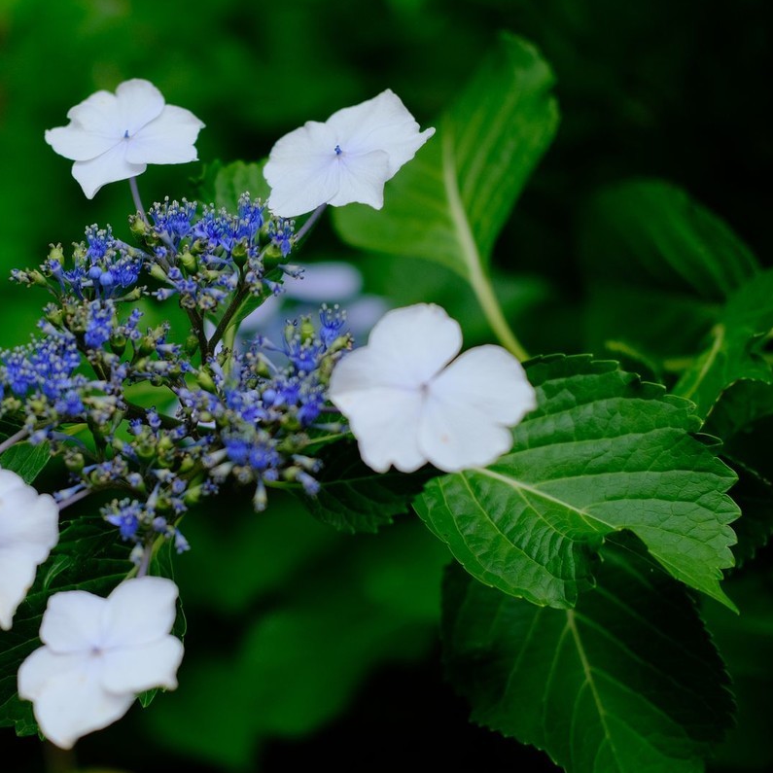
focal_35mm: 68
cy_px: 386
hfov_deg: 25.2
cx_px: 226
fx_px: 1718
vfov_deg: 25.4
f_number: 2
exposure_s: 1/4000
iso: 640
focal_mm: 35
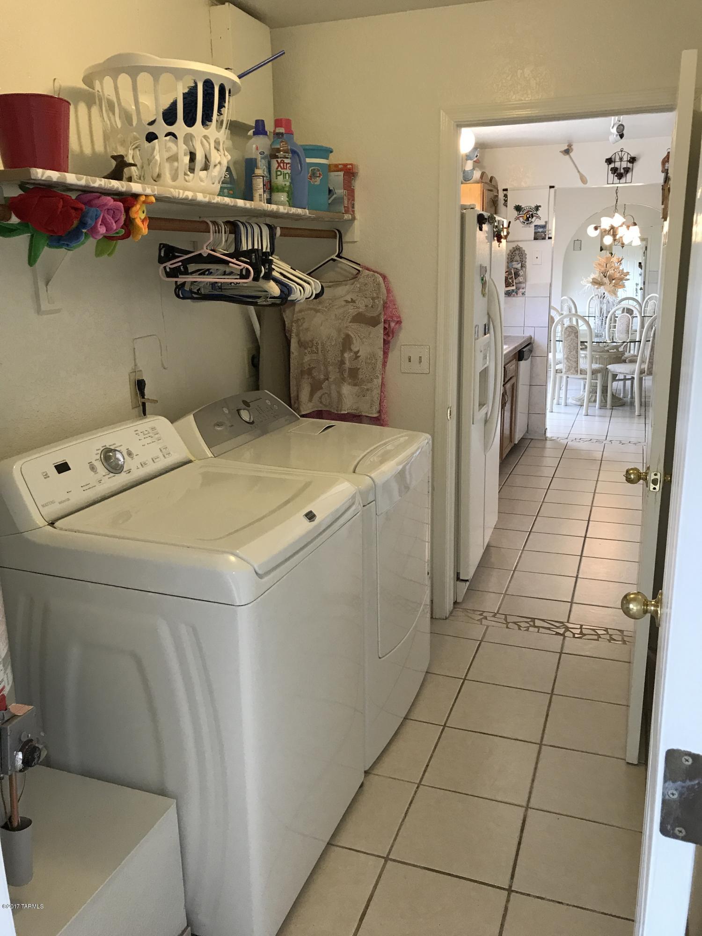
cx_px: 351
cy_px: 468
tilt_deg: -14.1
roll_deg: +2.4
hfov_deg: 49.7
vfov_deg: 63.4
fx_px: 757
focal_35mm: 28
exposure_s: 1/30
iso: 25
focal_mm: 3.99
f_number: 1.8
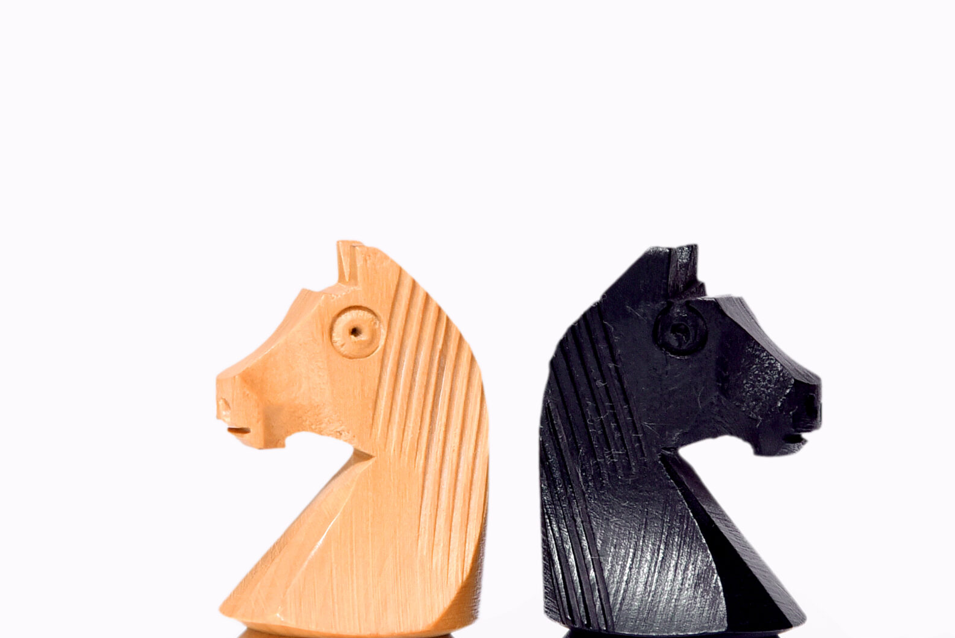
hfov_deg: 12.9
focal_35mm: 159
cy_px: 438
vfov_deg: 8.6
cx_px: 527
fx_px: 4219
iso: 500
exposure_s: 1/125
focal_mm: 98
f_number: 11
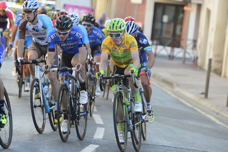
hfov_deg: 6.7
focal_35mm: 308
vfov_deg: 4.5
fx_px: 1949
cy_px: 82
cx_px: 121
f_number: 5.6
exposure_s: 1/1000
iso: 3200
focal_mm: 270
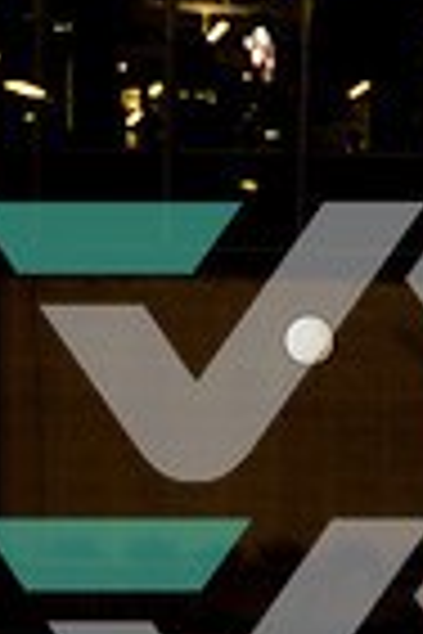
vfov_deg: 12.2
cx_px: 644
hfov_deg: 8.1
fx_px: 2926
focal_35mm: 166
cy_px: 661
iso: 400
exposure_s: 1/250
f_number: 4
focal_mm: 52
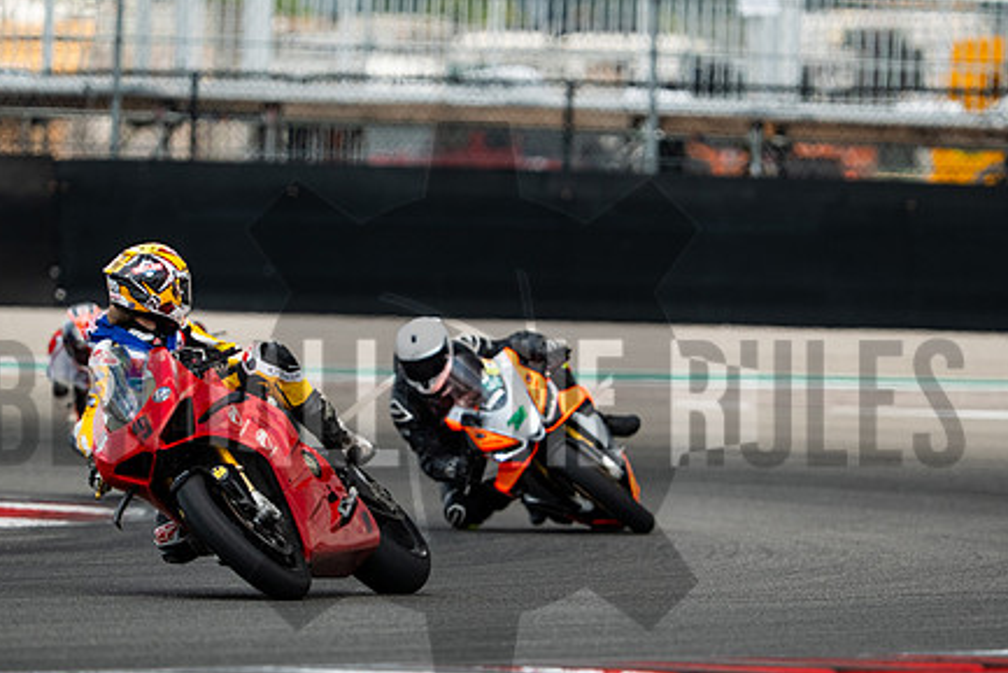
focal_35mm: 563
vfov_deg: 2.4
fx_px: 15768
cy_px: 406
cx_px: 473
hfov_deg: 3.7
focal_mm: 280
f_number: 2.8
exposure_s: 1/2500
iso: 500
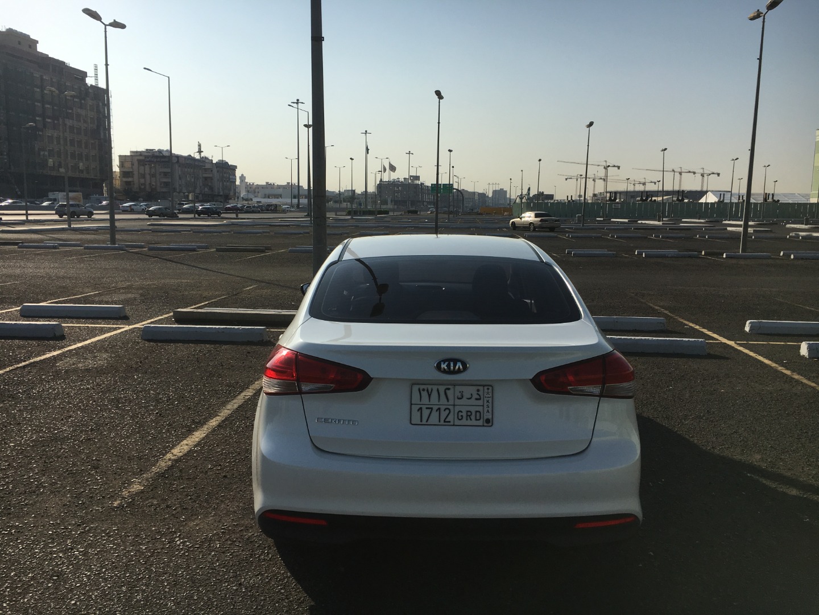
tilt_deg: -8.1
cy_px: 308
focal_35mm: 29
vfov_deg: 48.2
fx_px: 686
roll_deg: -0.7
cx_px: 410
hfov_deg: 61.7
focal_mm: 4.15
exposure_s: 1/4274
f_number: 2.2
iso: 25
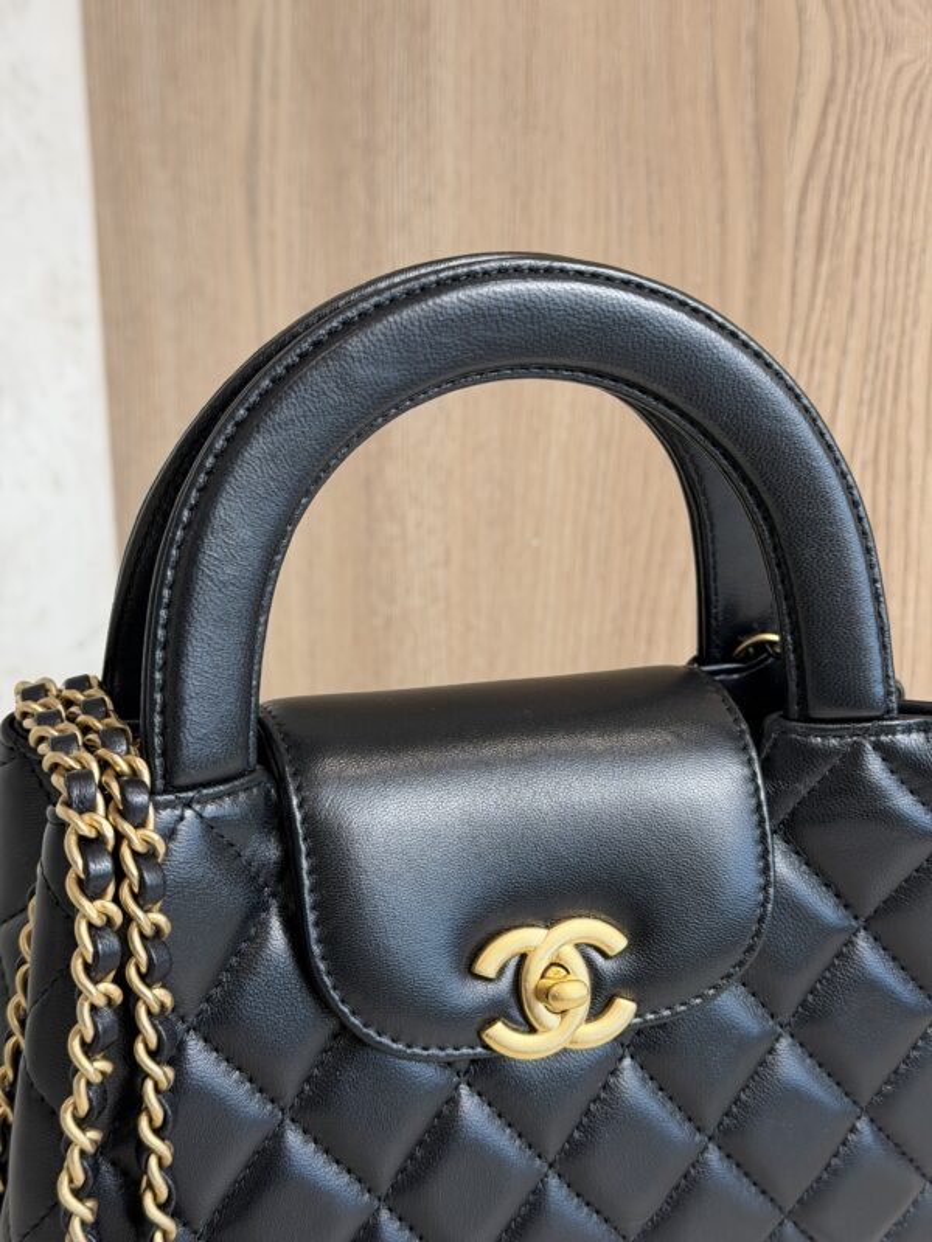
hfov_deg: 30.3
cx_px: 466
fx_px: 1723
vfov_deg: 39.7
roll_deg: -0.2
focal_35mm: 48
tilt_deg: -15.3
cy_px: 621
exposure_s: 1/60
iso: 80
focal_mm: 6.76
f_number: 1.78
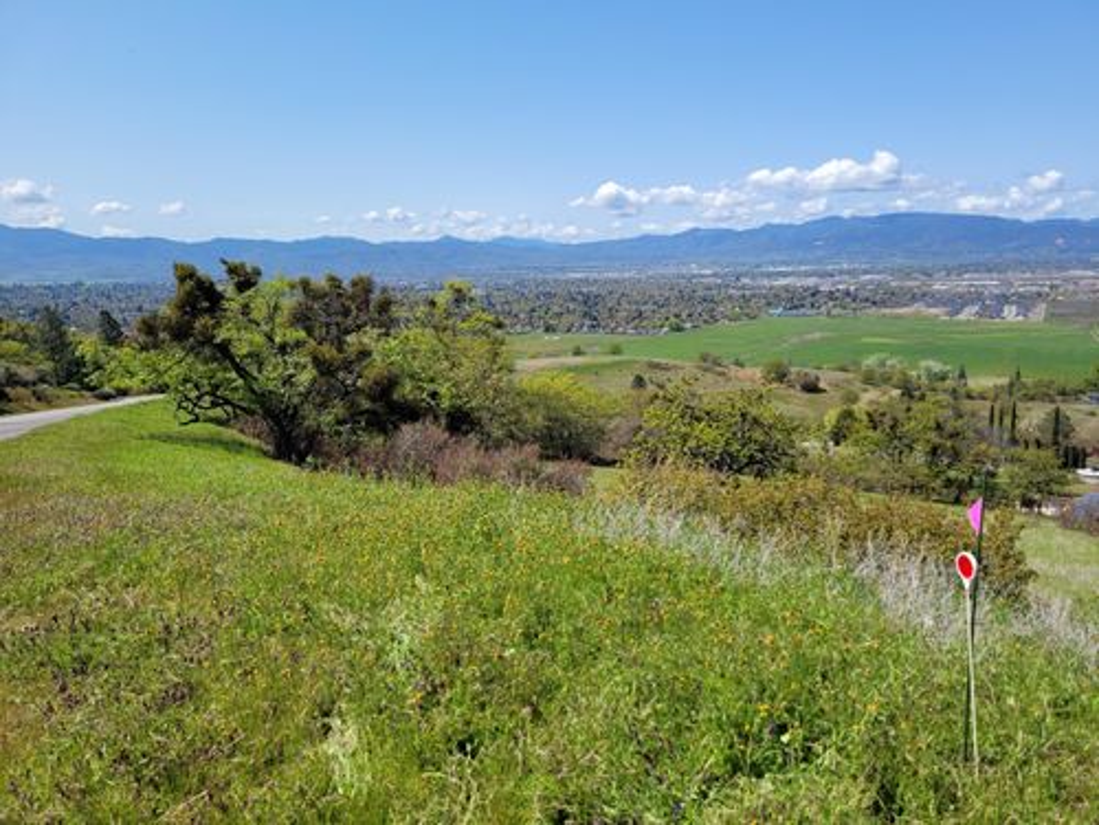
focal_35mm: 26
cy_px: 412
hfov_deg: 67.3
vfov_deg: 53.1
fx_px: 825
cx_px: 550
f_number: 1.8
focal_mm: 5.4
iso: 40
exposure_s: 1/2359
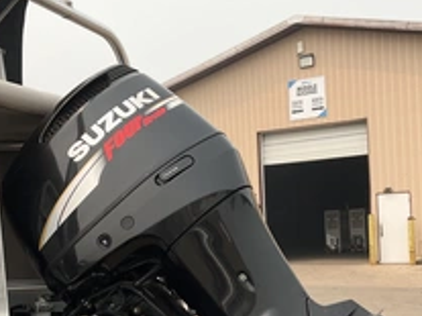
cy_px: 234
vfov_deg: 25.8
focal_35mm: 56
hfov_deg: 34.4
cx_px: 218
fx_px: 682
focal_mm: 3
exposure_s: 1/1534
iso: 25
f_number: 1.8
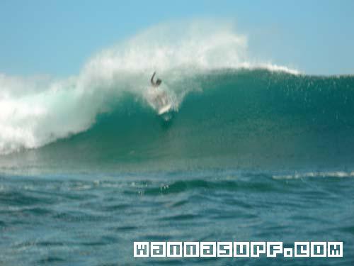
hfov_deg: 17.4
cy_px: 133
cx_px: 177
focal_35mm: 113
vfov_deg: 13.1
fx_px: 1156
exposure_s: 1/184
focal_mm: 23.4
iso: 53
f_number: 8.2
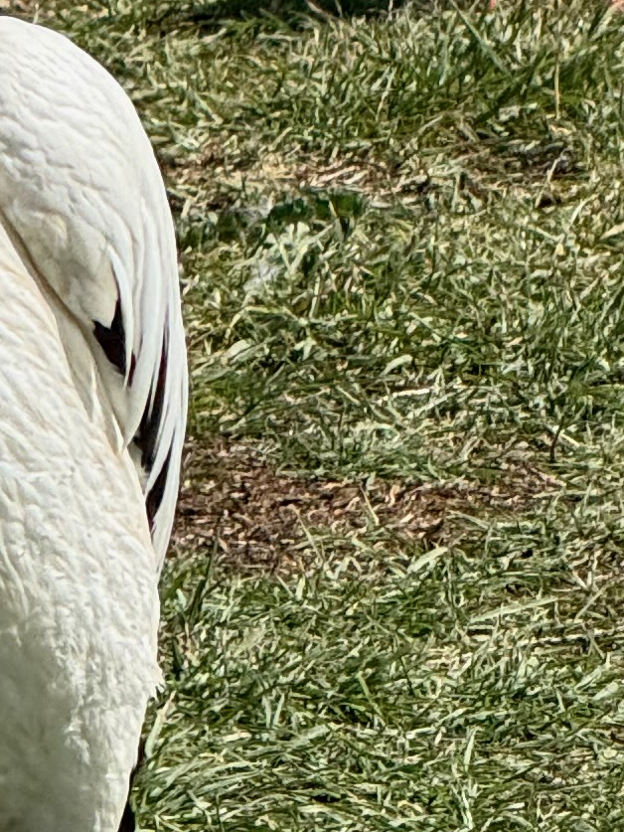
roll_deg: +0.9
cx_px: -143
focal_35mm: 578
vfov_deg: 3.4
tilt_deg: -5.8
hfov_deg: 2.6
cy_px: -325
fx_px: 13889
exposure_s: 1/1689
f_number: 2.8
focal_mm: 15.66
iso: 50
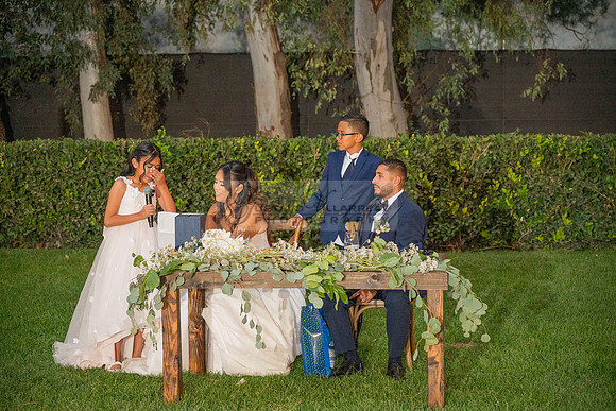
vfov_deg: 17.5
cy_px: 206
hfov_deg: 26.0
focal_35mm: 78
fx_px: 1335
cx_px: 308
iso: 2500
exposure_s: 1/200
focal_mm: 78
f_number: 4
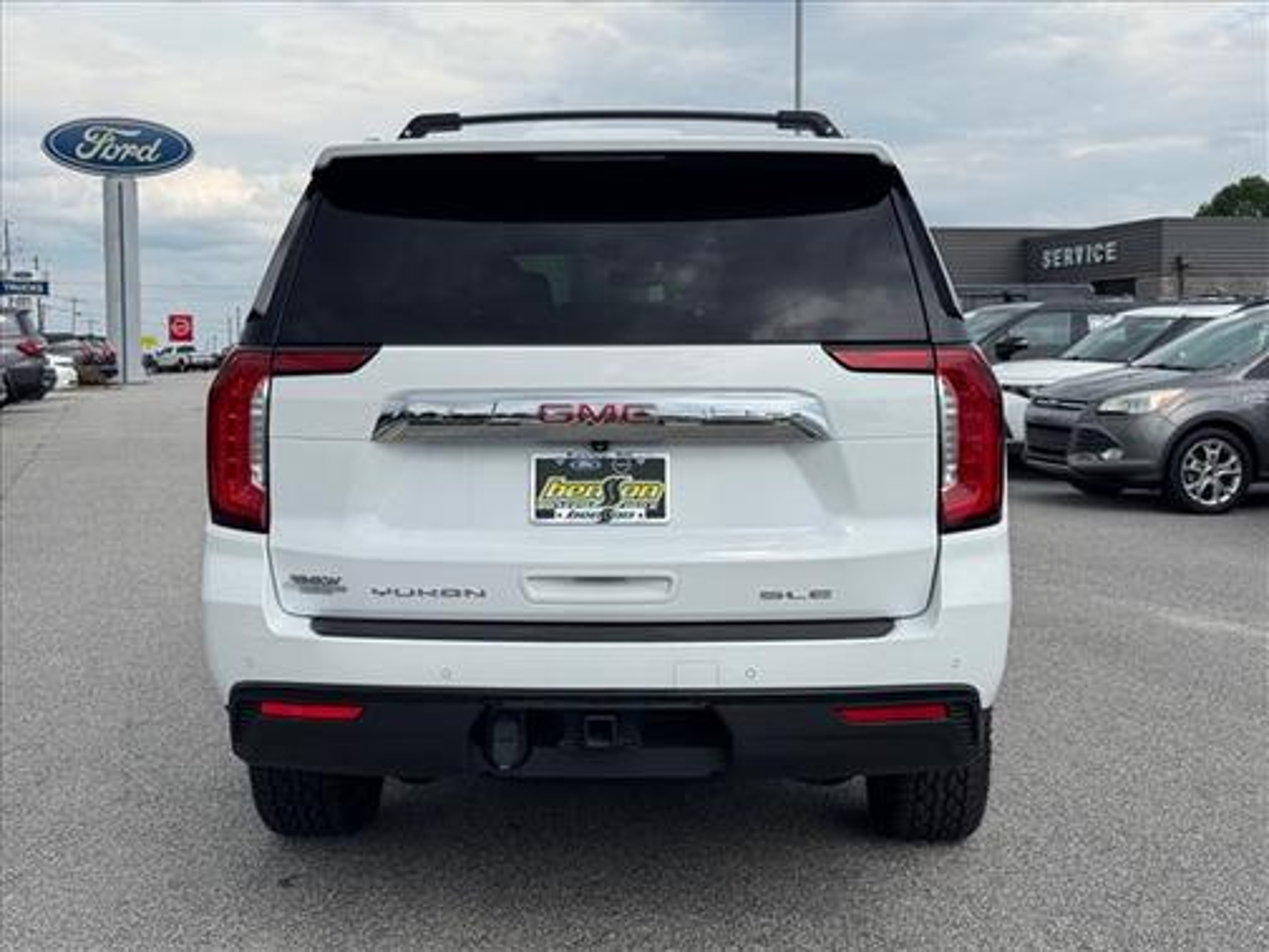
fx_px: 1760
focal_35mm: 48
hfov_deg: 39.7
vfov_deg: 30.3
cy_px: 476
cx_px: 634
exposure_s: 1/4975
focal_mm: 6.76
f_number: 1.78
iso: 64
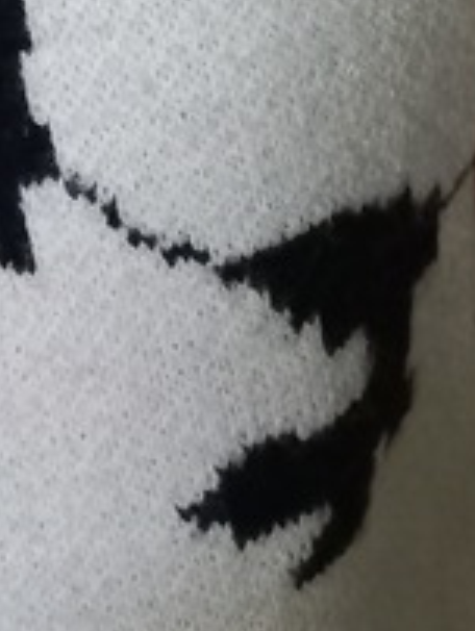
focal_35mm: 132
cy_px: -267
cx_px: 466
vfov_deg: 14.1
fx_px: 2410
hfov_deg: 11.2
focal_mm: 4.6
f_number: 1.8
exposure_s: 1/17.1
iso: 1250
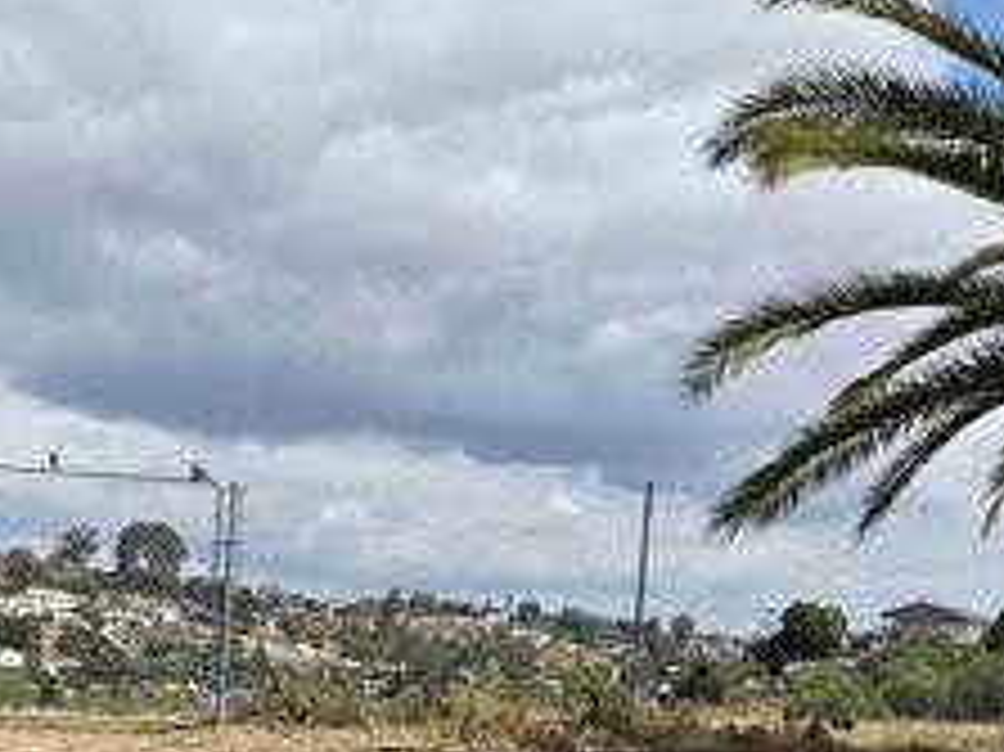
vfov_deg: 20.9
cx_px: 284
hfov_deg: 29.1
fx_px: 1913
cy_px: 878
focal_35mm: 66
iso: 80
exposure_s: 1/6034
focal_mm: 5.4
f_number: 1.8
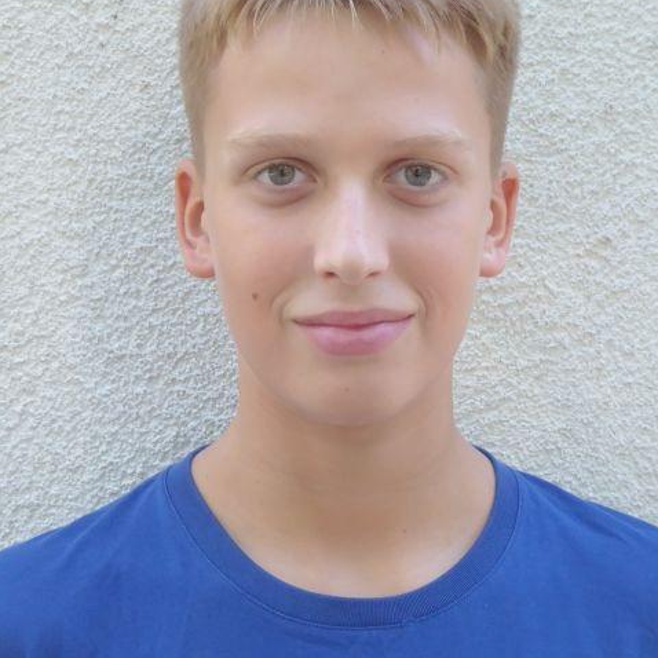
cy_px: 252
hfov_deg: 15.0
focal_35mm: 116
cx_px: 329
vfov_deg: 15.0
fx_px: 2495
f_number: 4.9
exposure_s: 1/60
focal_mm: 16.1
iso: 400
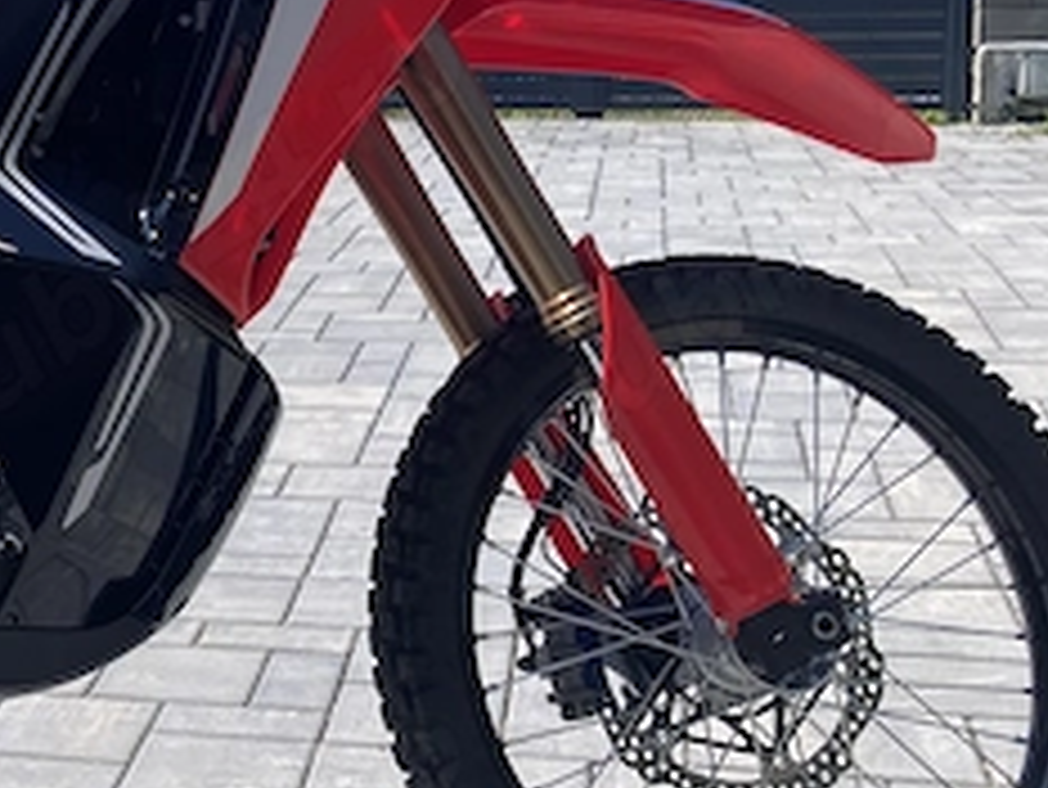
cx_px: -144
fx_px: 2181
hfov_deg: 24.9
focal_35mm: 72
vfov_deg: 20.4
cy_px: 293
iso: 20
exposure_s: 1/1548
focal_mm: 3.99
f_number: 1.8
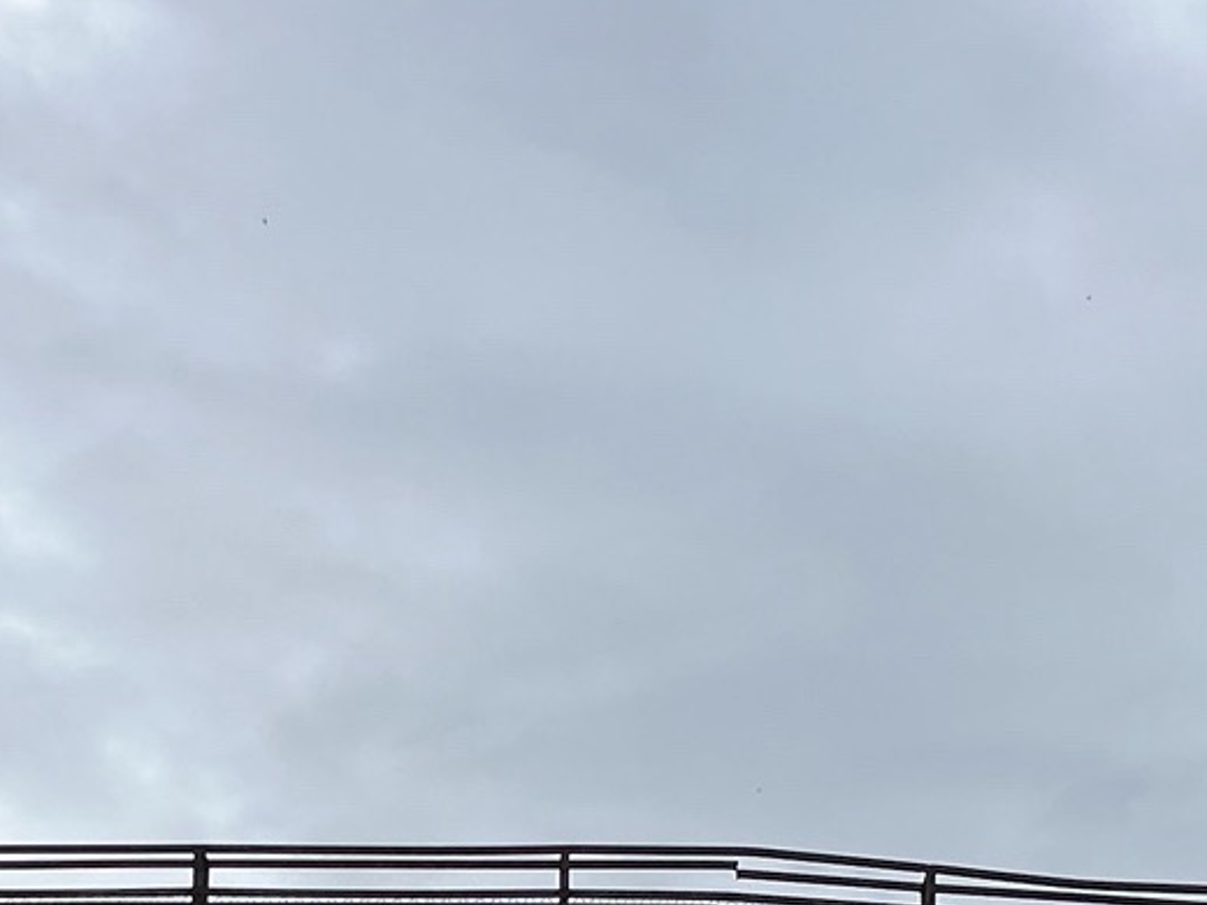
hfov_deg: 37.6
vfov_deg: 26.0
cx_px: 374
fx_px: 1743
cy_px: 1088
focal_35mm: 50
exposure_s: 1/3534
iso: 32
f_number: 1.8
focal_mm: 1.57
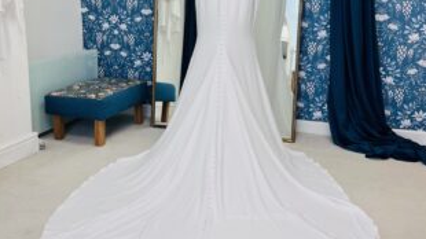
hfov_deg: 51.6
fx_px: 440
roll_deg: +0.3
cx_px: 216
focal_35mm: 39
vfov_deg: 30.1
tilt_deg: -10.5
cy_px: 73
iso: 40
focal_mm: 5.1
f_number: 1.6
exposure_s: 1/100
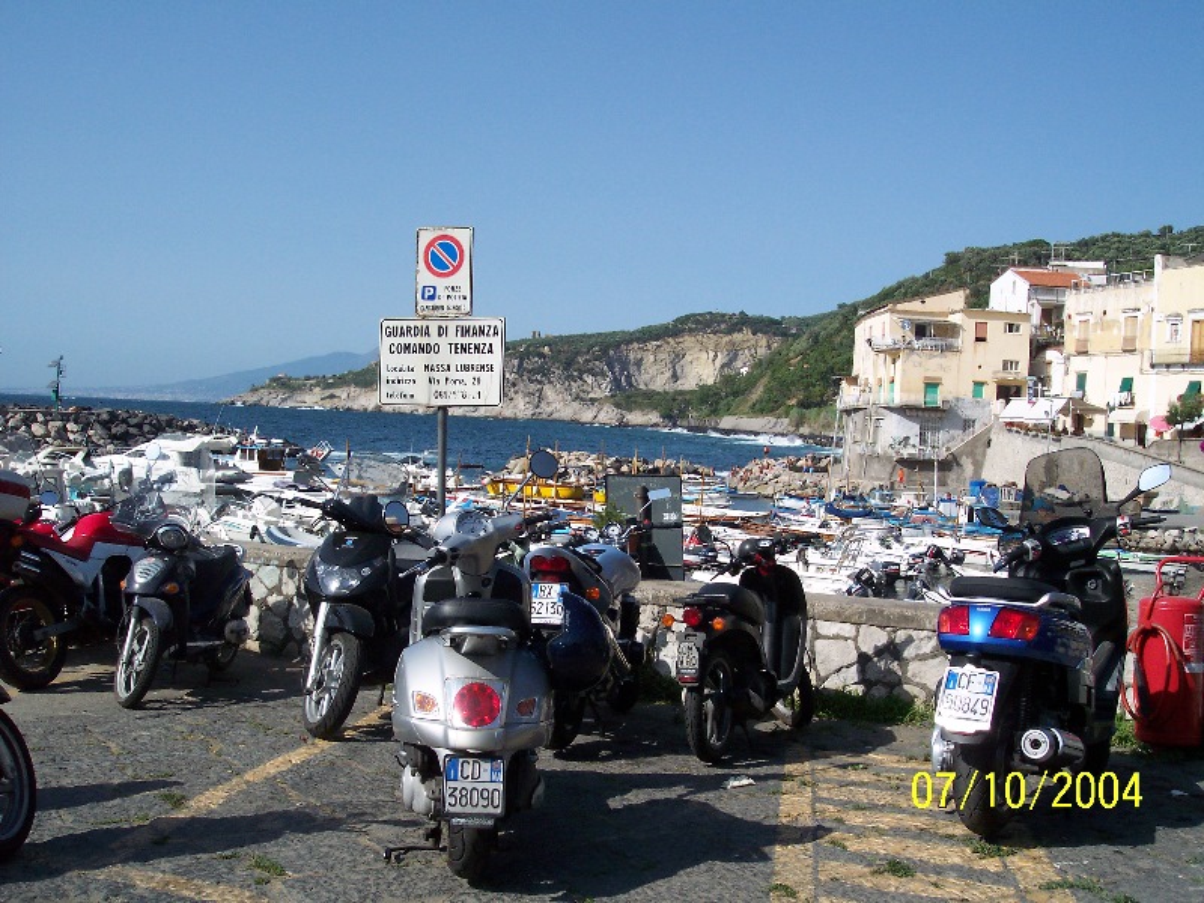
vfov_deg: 37.7
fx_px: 1322
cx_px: 602
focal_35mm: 38
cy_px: 452
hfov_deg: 49.0
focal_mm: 8
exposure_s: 1/1000
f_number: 4.8
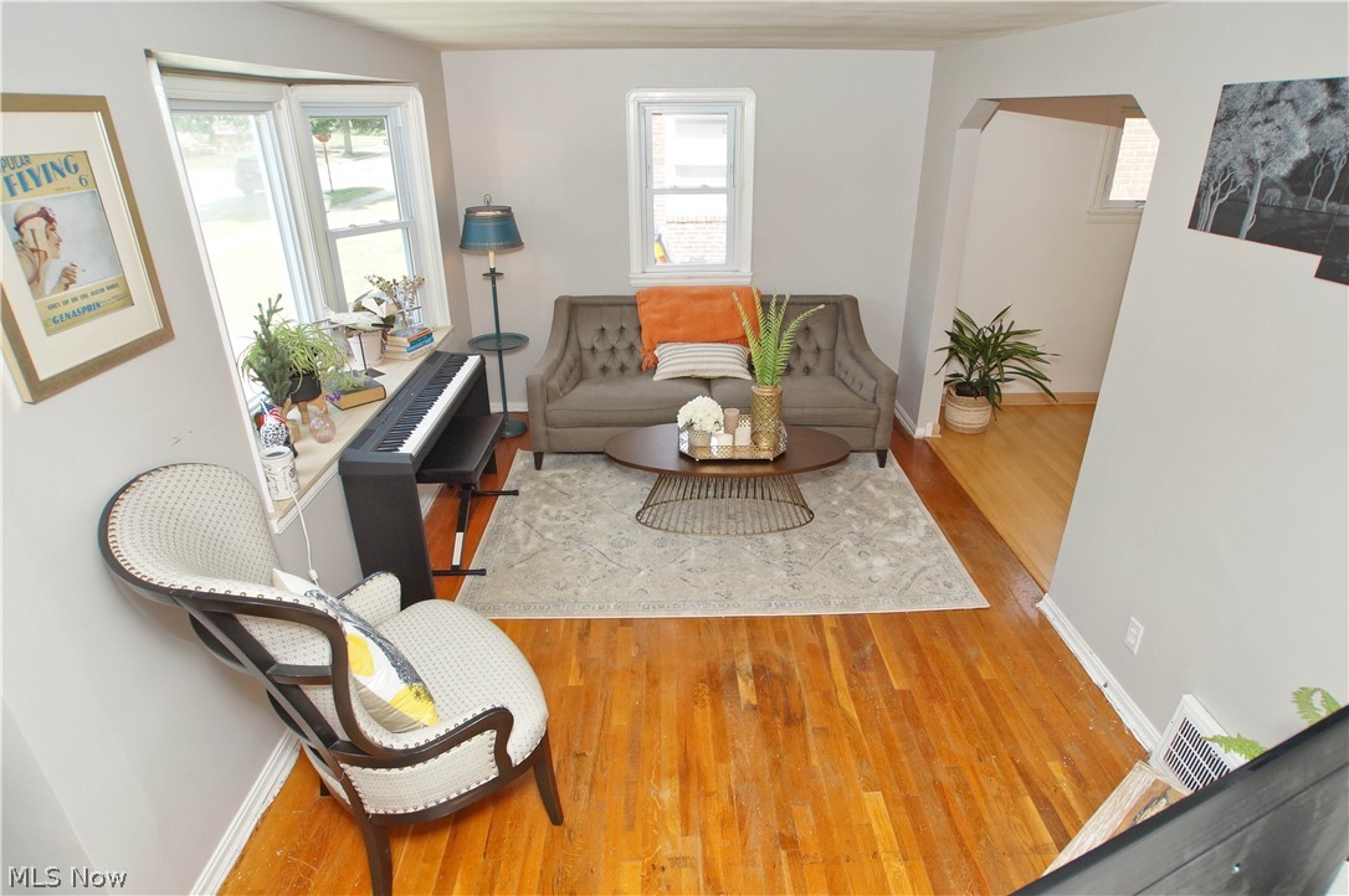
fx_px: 618
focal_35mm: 16
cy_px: 448
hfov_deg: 95.0
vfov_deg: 72.0
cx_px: 674
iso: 500
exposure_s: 1/160
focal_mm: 11
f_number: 4.5
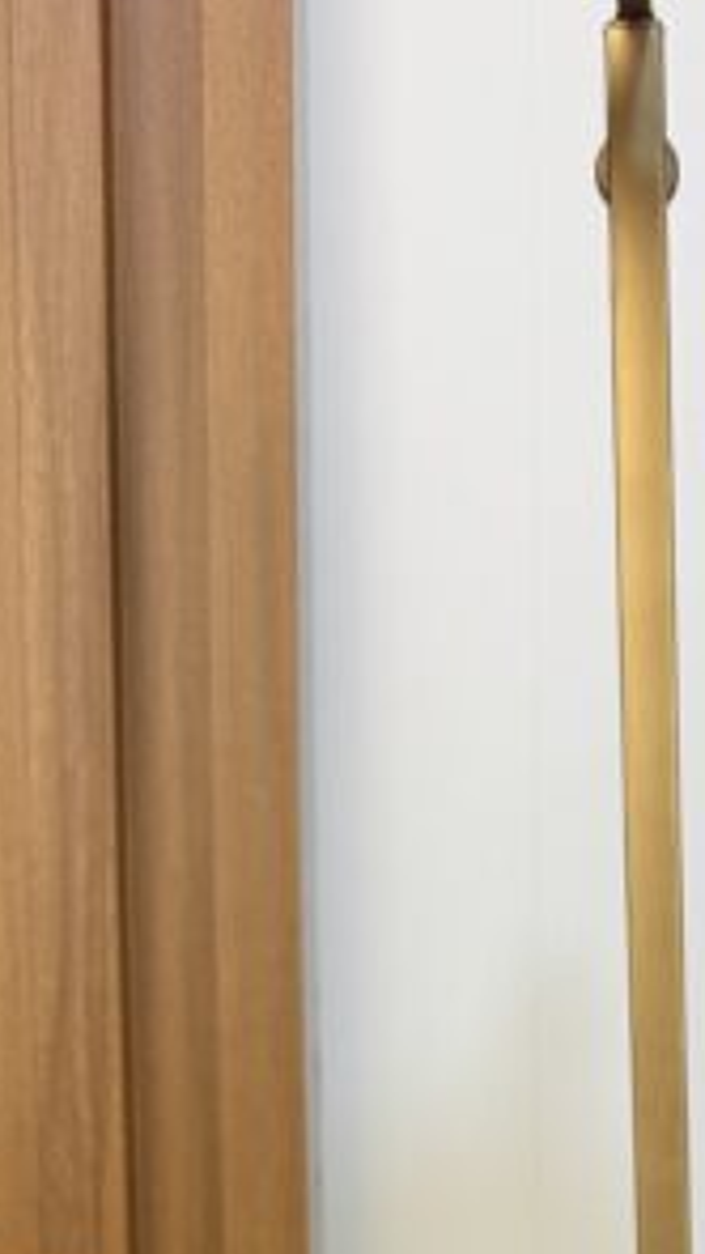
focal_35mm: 71
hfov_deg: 16.6
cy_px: 1696
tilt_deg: -8.3
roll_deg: +0.4
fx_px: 2359
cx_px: 701
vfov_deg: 25.1
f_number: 1.78
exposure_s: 1/223
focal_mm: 6.76
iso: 64
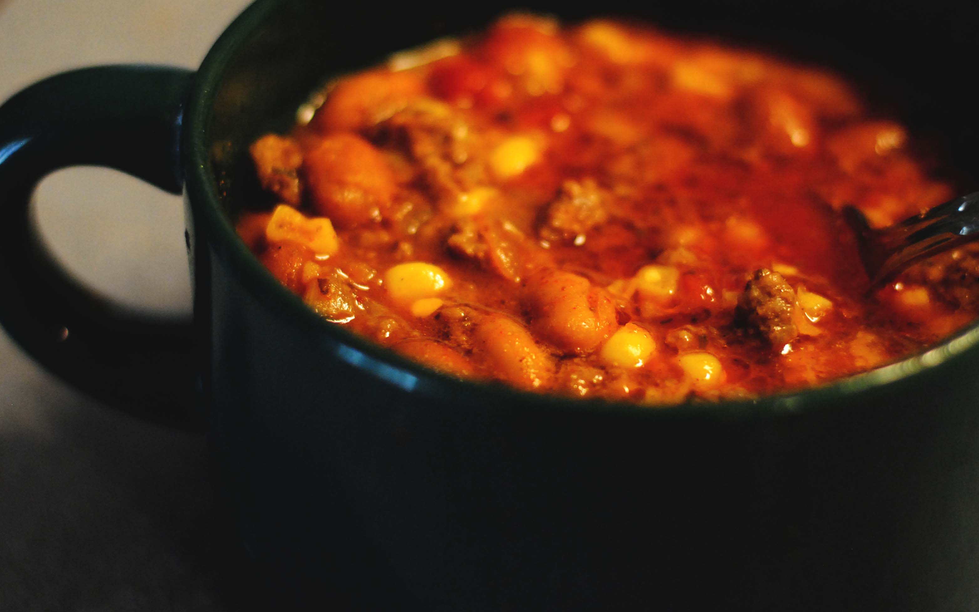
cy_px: 261
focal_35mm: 95
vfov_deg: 13.8
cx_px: 532
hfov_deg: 21.9
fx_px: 2535
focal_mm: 50
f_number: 2.2
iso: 800
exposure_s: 1/100
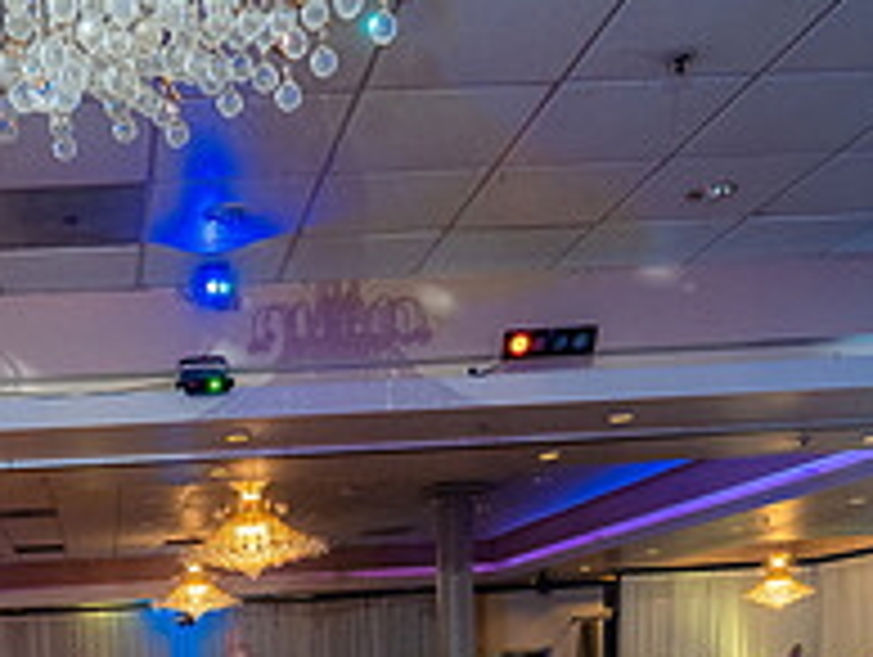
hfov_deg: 39.2
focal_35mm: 46
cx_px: 144
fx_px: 1162
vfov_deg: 26.6
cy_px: 862
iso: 1000
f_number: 4
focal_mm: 10.5
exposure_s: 1/160
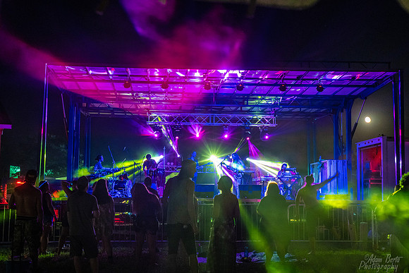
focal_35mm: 47
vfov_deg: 28.7
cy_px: 136
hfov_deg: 41.9
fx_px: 534
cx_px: 204
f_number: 4
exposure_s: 1/25
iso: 5000
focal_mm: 47
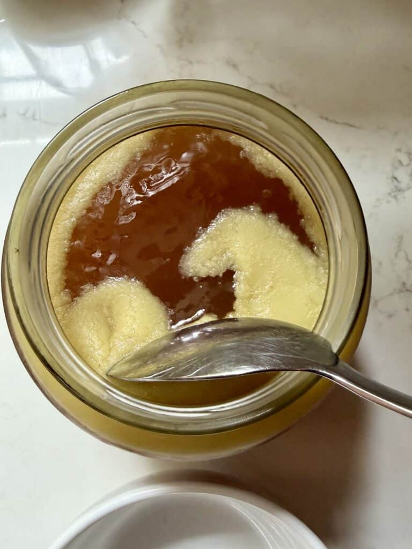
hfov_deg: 56.8
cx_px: 206
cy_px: 274
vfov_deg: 71.6
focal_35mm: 24
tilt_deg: -79.1
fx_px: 381
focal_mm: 2.22
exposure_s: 1/60
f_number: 2.2
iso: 250
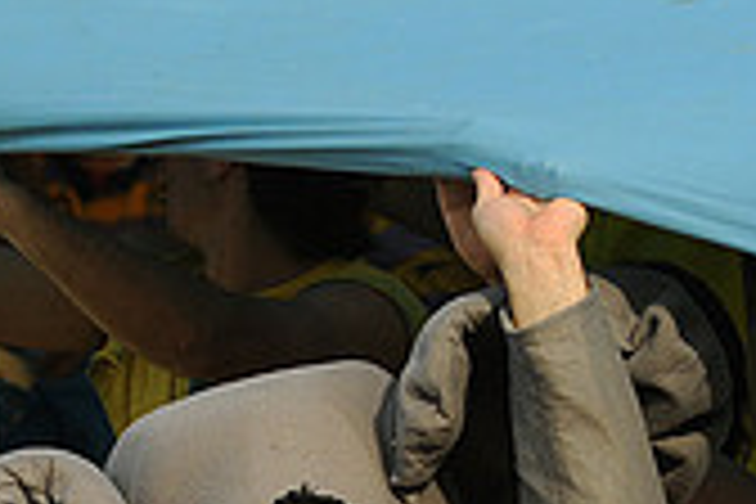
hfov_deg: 5.7
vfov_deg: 3.8
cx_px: 306
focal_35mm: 362
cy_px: 740
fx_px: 7601
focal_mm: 70
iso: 250
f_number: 2.8
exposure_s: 1/1250
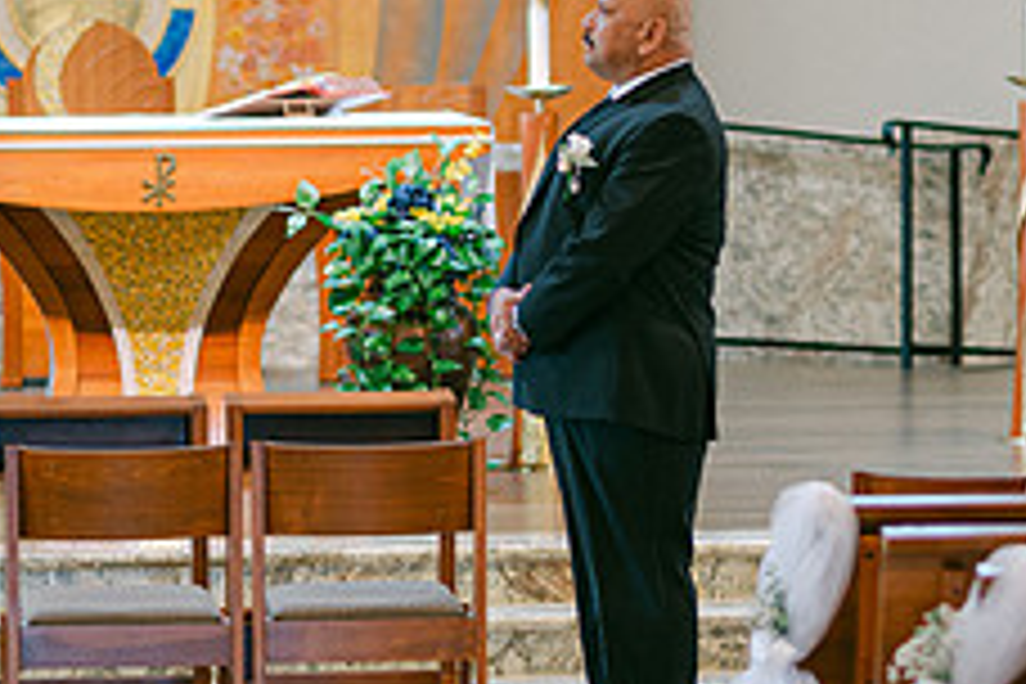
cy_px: -12
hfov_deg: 9.4
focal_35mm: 219
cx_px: 598
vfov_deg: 6.3
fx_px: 6241
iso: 400
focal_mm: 85
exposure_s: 1/125
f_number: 1.8
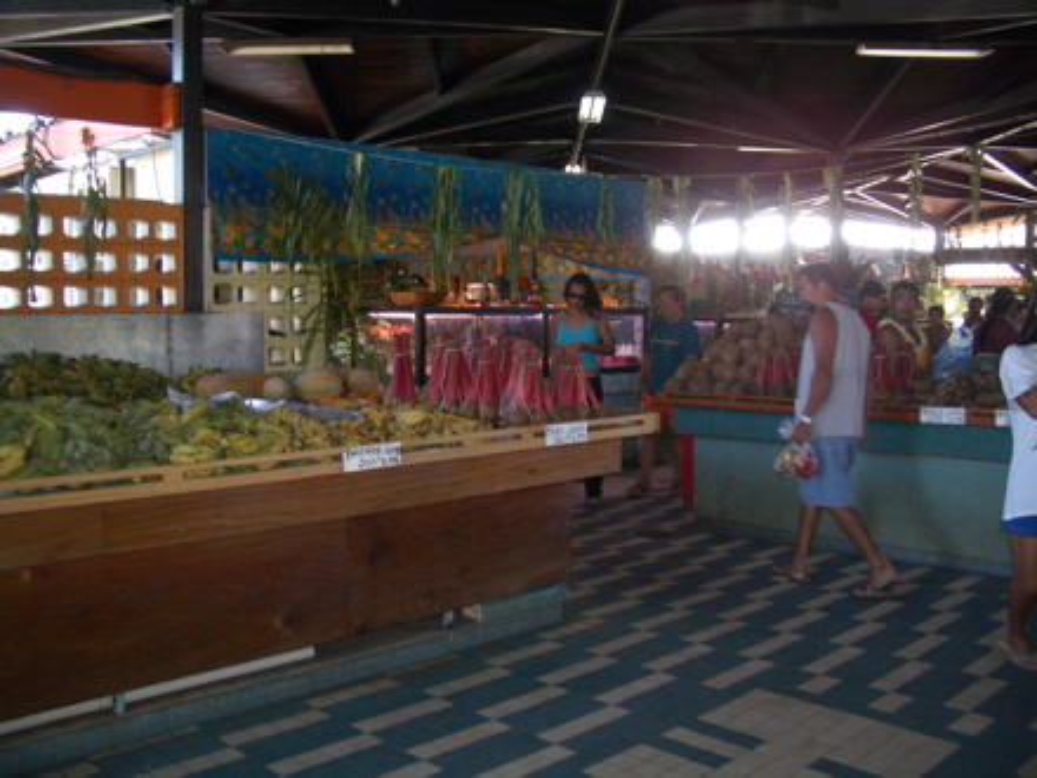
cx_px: 518
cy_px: 389
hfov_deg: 52.6
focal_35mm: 35
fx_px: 1049
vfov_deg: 40.7
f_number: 2.6
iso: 100
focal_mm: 5.8
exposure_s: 1/60
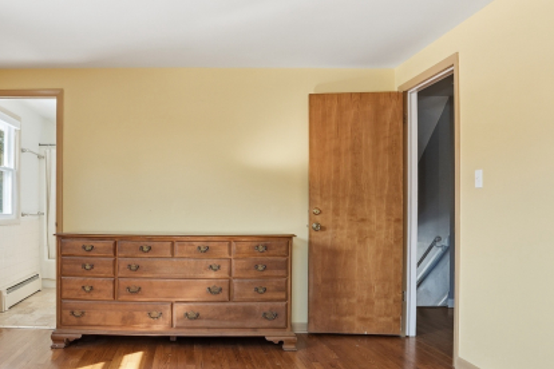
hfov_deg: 61.7
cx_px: 174
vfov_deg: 44.9
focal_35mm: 29
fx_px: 446
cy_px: 206
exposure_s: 1/125
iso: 250
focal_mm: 16
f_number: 8
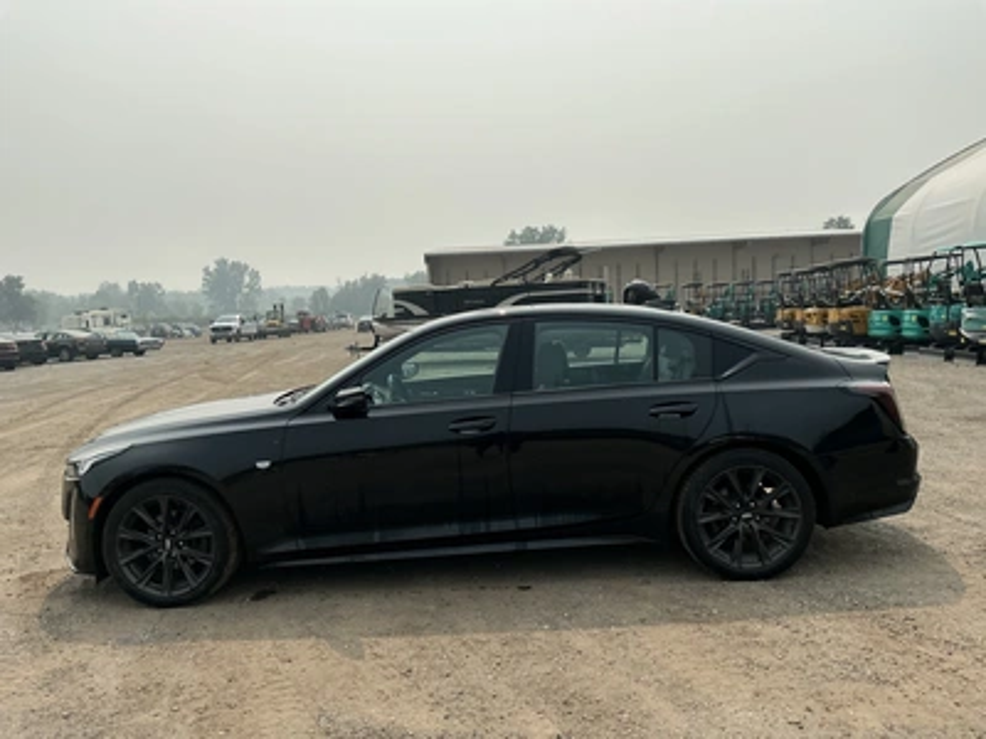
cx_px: 493
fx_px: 798
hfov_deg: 63.4
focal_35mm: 28
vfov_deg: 49.7
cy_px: 370
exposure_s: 1/3788
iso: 25
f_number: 1.8
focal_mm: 3
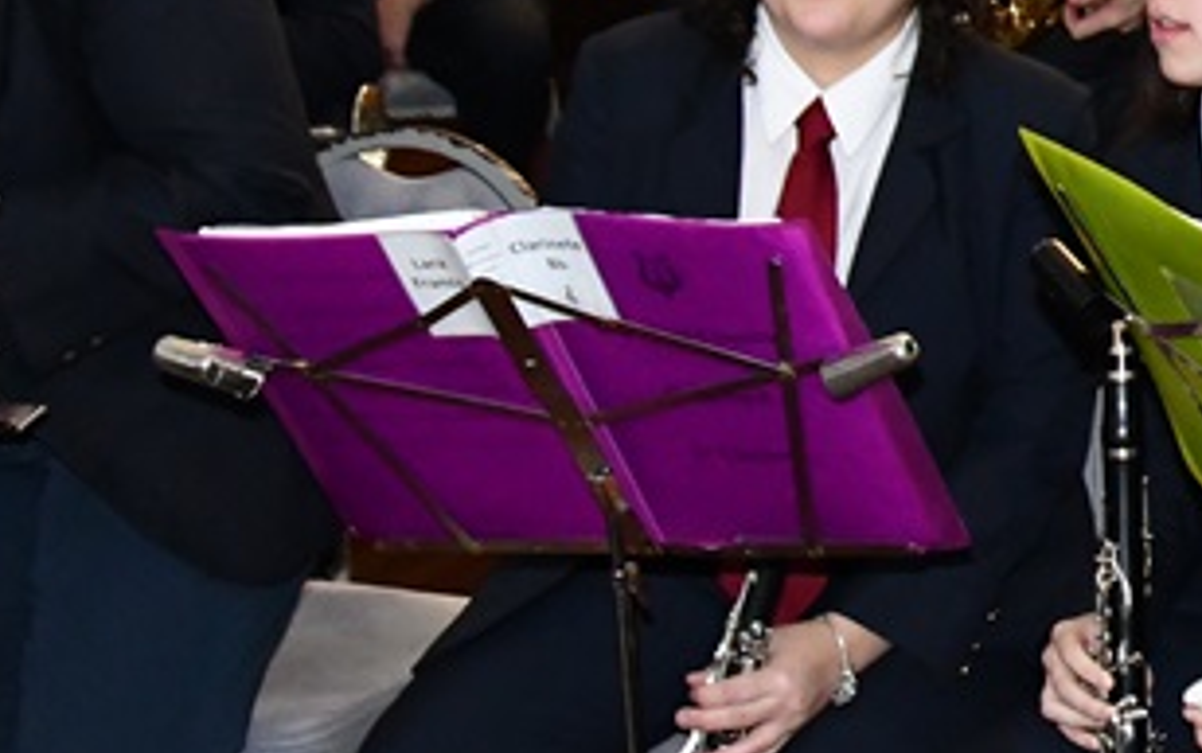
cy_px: -275
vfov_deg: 12.1
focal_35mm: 105
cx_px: 1674
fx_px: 3442
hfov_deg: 18.1
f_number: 3.8
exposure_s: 1/60
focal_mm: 21
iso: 4500
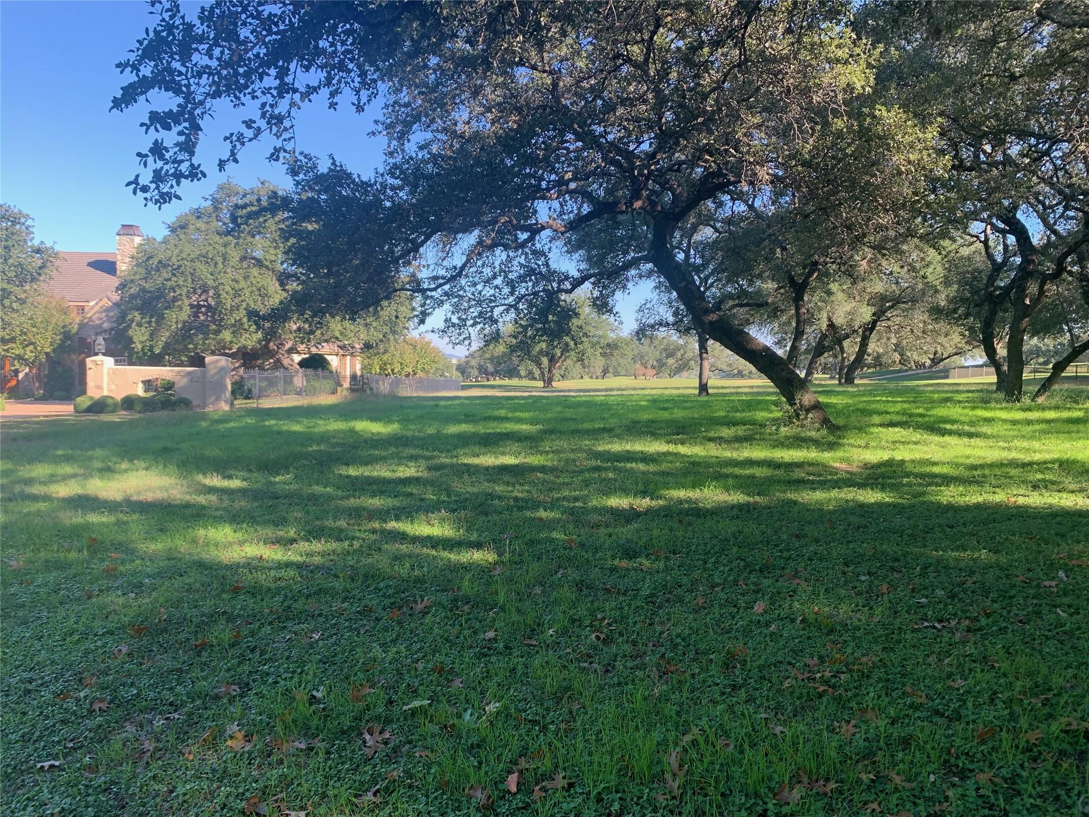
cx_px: 544
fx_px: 818
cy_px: 408
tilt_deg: -4.2
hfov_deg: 67.3
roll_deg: -1.2
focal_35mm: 26
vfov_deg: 53.1
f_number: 1.8
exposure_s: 1/229
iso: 25
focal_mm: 4.25
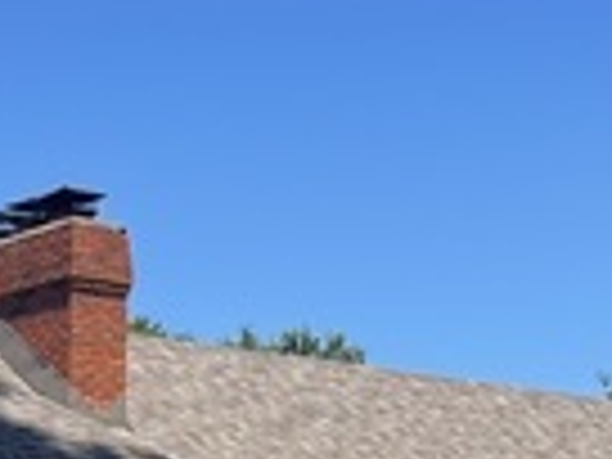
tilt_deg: -0.6
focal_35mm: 123
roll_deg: -0.8
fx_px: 2175
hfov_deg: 15.5
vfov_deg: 11.4
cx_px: -115
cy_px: 734
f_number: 1.6
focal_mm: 5.1
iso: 32
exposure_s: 1/2049
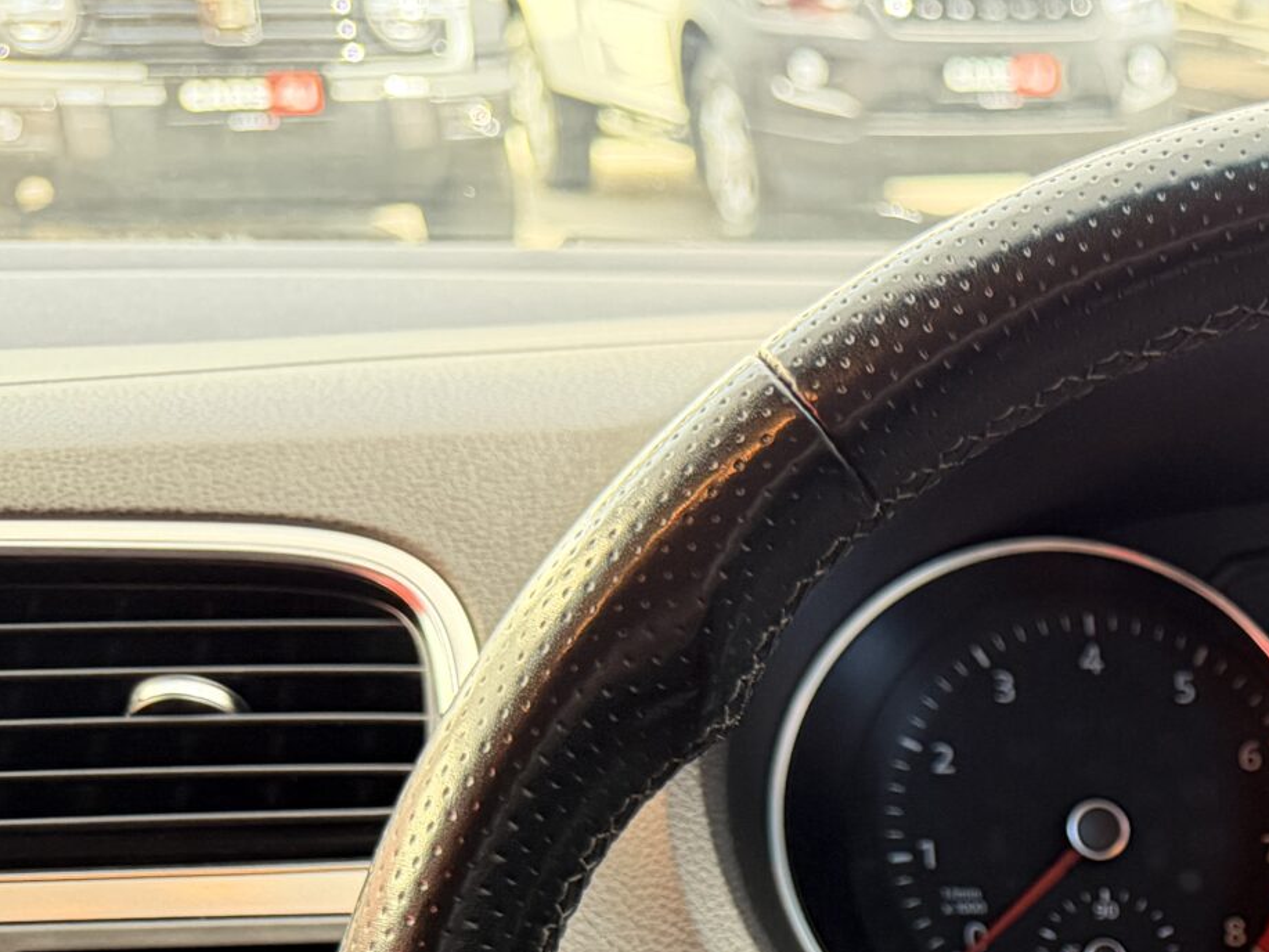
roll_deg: +0.1
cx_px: 1549
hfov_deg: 25.7
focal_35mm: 67
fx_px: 2456
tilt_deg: -28.9
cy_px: 1283
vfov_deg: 19.9
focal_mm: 6.76
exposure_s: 1/60
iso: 500
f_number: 1.78
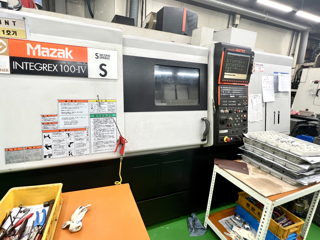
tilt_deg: -11.4
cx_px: 141
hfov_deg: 94.1
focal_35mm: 16
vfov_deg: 78.1
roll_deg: -2.4
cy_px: 116
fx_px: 148
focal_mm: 1.57
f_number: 1.8
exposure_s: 1/120
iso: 160
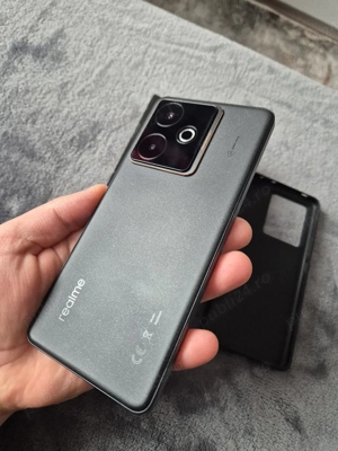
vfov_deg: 73.9
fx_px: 299
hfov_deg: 58.9
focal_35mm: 23
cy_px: 226
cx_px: 169
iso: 800
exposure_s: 1/120
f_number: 1.8
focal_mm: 5.4
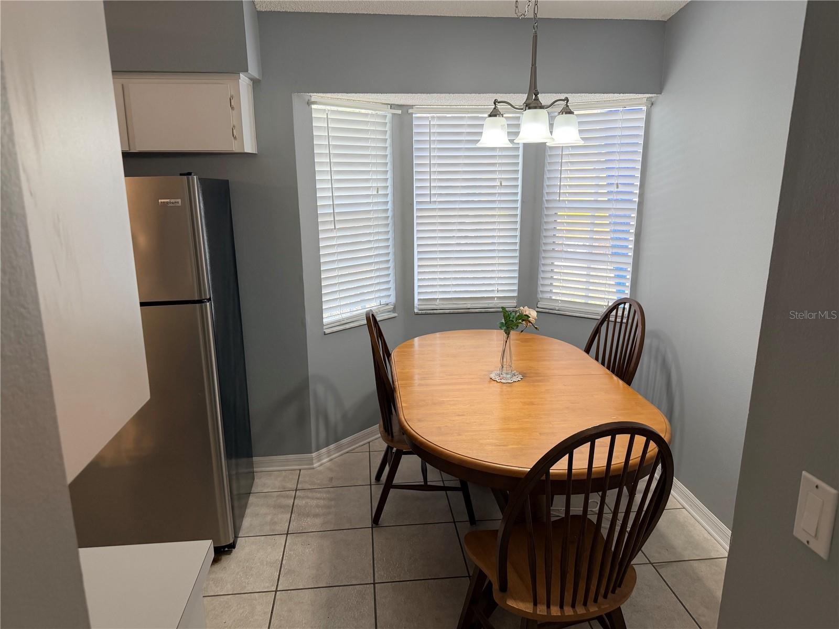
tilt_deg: -13.3
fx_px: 582
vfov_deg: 56.8
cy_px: 314
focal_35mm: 24
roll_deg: +0.7
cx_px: 420
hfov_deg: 71.6
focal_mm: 6.76
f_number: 1.78
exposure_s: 1/120
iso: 160
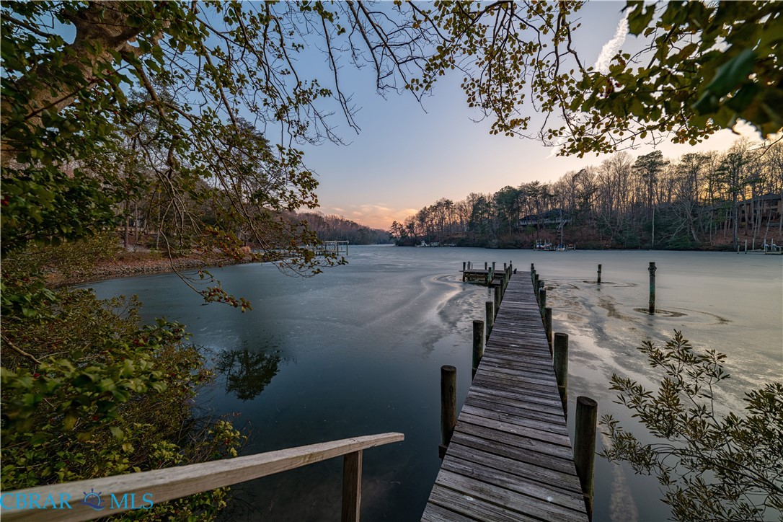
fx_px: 304
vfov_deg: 81.2
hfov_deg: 104.3
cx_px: 392
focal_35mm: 14
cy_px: 261
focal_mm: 14
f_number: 5.6
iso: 200
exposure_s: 1/125
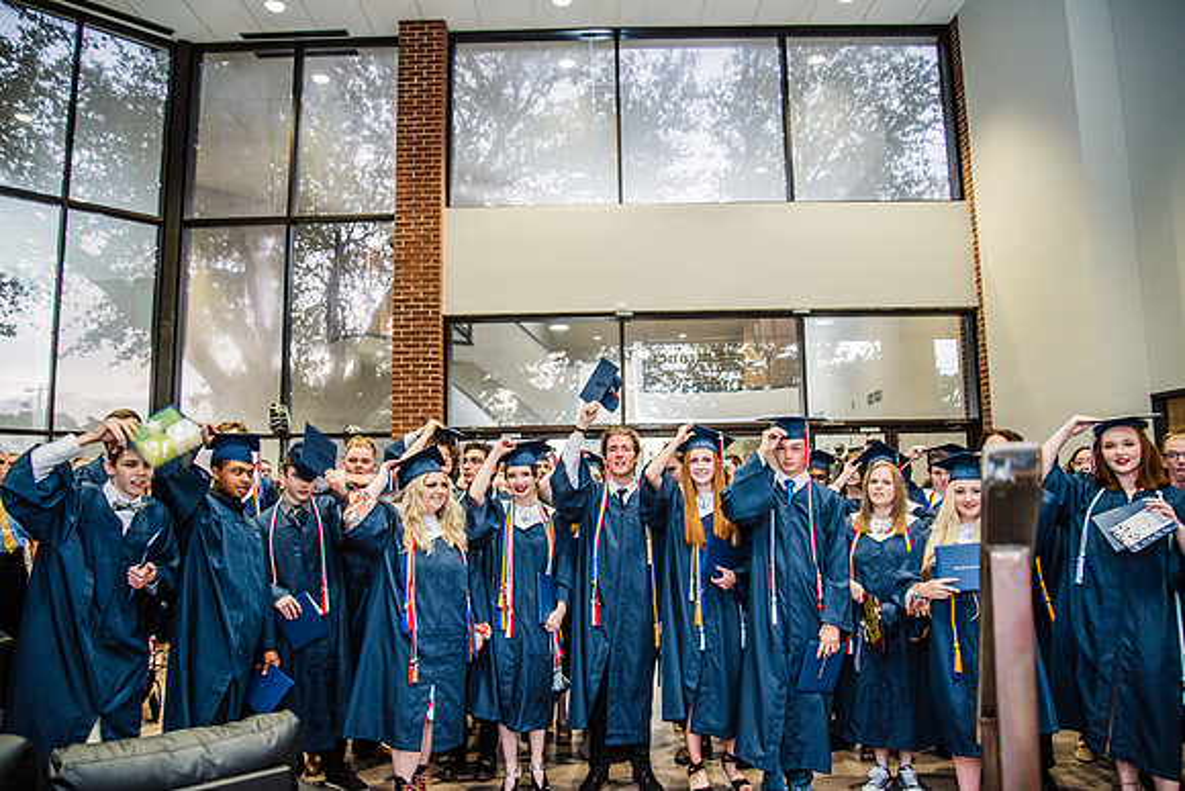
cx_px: 592
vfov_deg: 53.2
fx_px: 790
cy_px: 396
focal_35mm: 24
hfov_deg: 73.7
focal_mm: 24
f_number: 4.5
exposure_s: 1/50
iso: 800
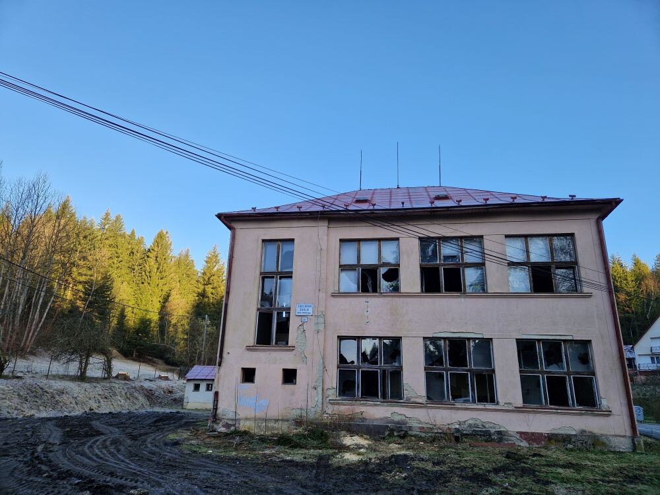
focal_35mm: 23
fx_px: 439
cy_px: 248
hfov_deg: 73.9
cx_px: 330
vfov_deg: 58.9
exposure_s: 1/359
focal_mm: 5.4
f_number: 1.8
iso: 50
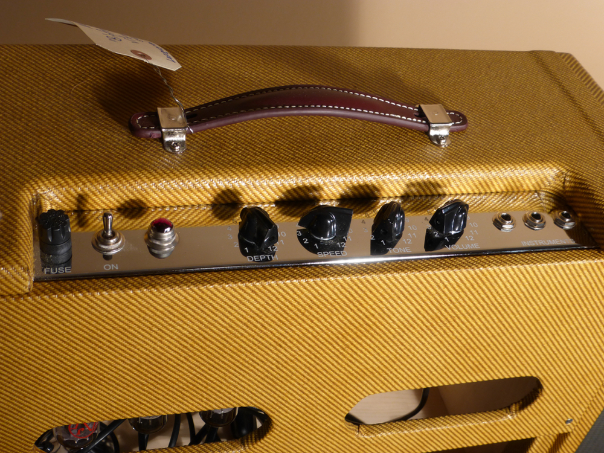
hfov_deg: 40.4
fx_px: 820
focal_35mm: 47
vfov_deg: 30.9
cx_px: 302
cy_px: 226
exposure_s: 1/125
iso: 100
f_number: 4.2
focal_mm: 8.5
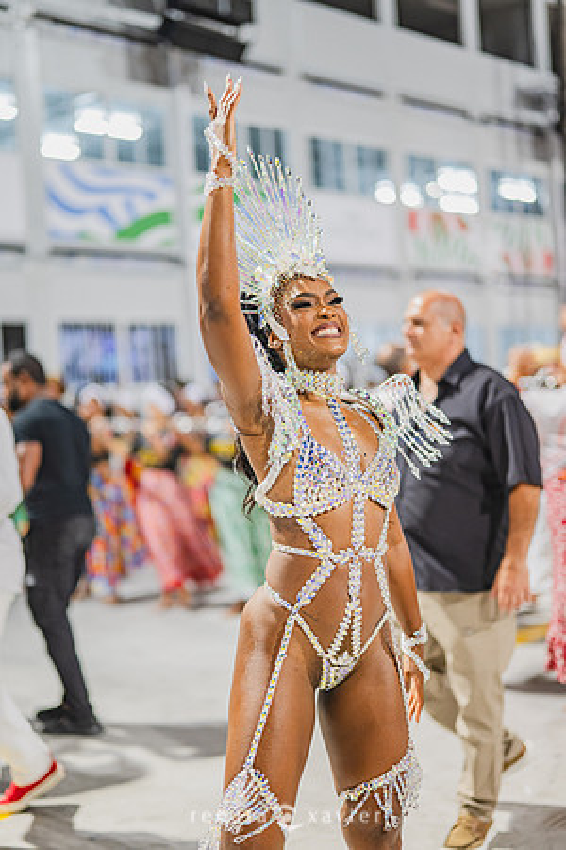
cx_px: 283
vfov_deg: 39.6
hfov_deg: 27.0
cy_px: 425
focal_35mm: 50
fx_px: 1179
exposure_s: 1/1000
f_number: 1.3
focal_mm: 50
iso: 1600
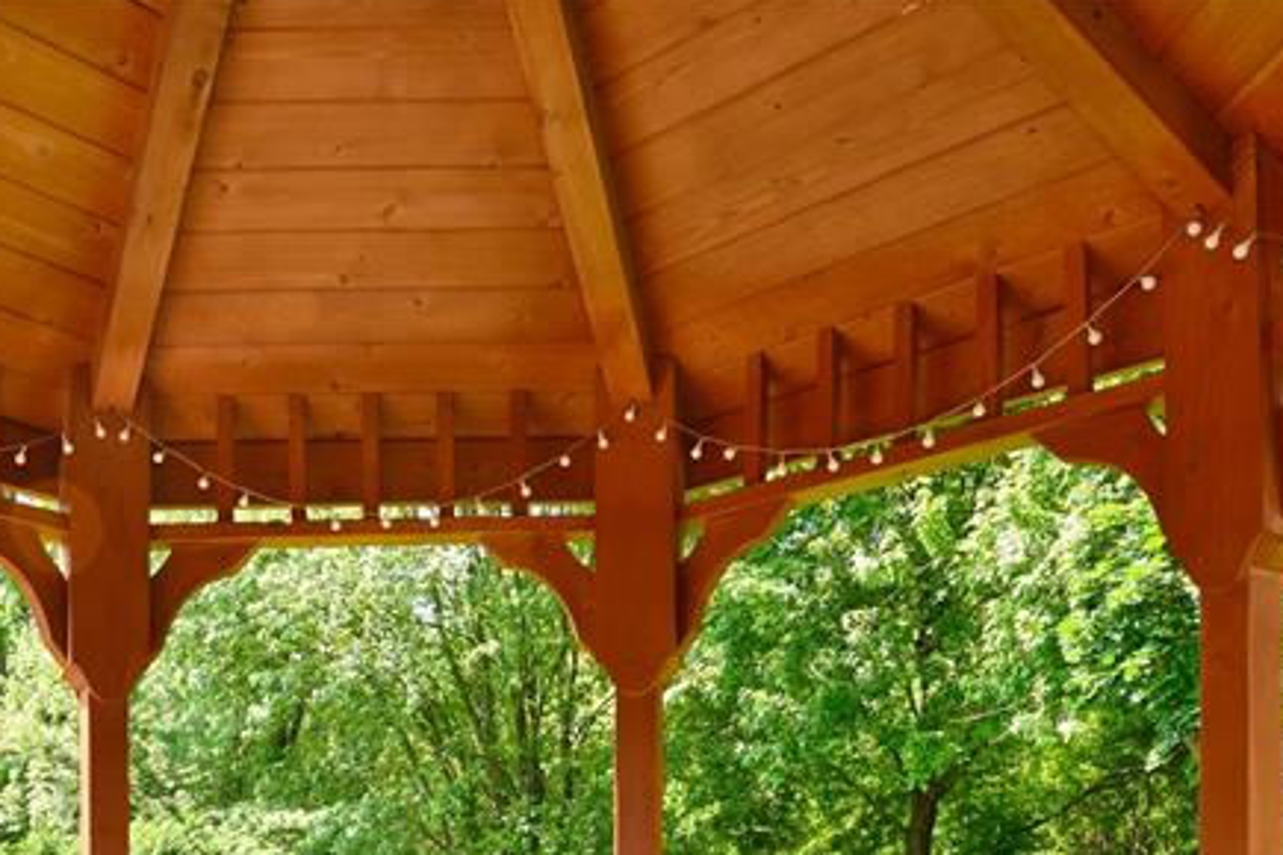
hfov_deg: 47.1
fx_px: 1425
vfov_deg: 29.3
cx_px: 360
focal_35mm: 40
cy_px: 997
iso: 320
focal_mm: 17
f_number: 9
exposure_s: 1/100
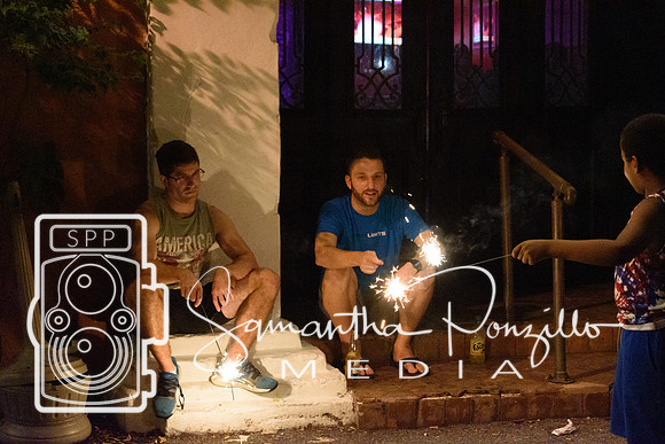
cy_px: 222
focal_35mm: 82
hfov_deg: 24.6
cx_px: 332
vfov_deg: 16.6
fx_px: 1524
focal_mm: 55
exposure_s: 1/60
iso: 12800
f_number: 5.6
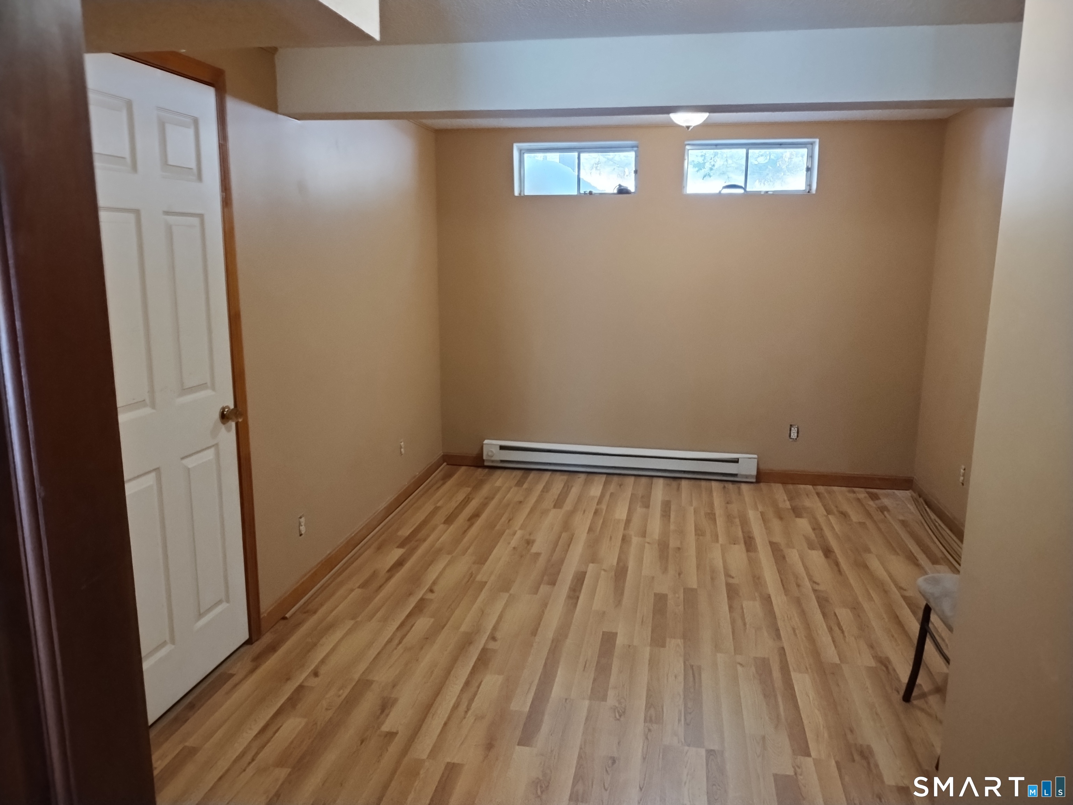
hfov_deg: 69.4
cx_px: 536
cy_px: 402
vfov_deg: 54.9
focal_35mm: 25
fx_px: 775
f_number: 1.7
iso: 195
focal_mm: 4.71
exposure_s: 1/40
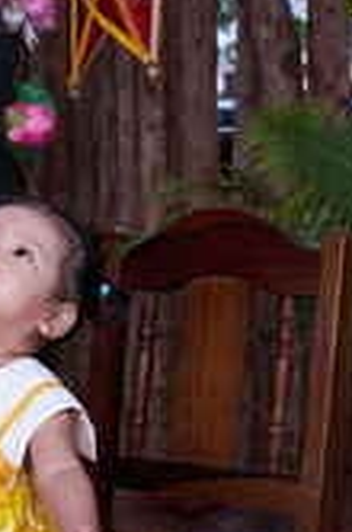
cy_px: 250
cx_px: -69
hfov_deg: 8.5
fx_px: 2356
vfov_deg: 12.9
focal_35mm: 160
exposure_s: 1/160
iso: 400
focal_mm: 35
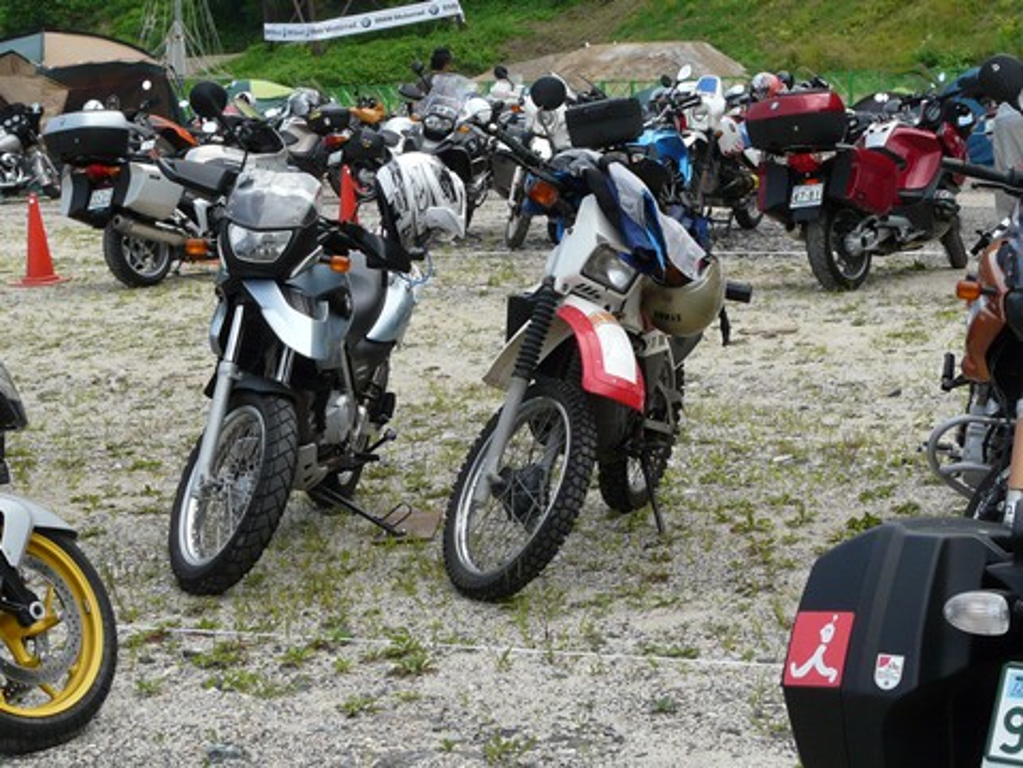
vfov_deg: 18.2
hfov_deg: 24.1
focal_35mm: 81
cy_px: 384
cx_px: 512
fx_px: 2394
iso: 100
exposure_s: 1/200
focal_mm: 8.4
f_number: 5.6
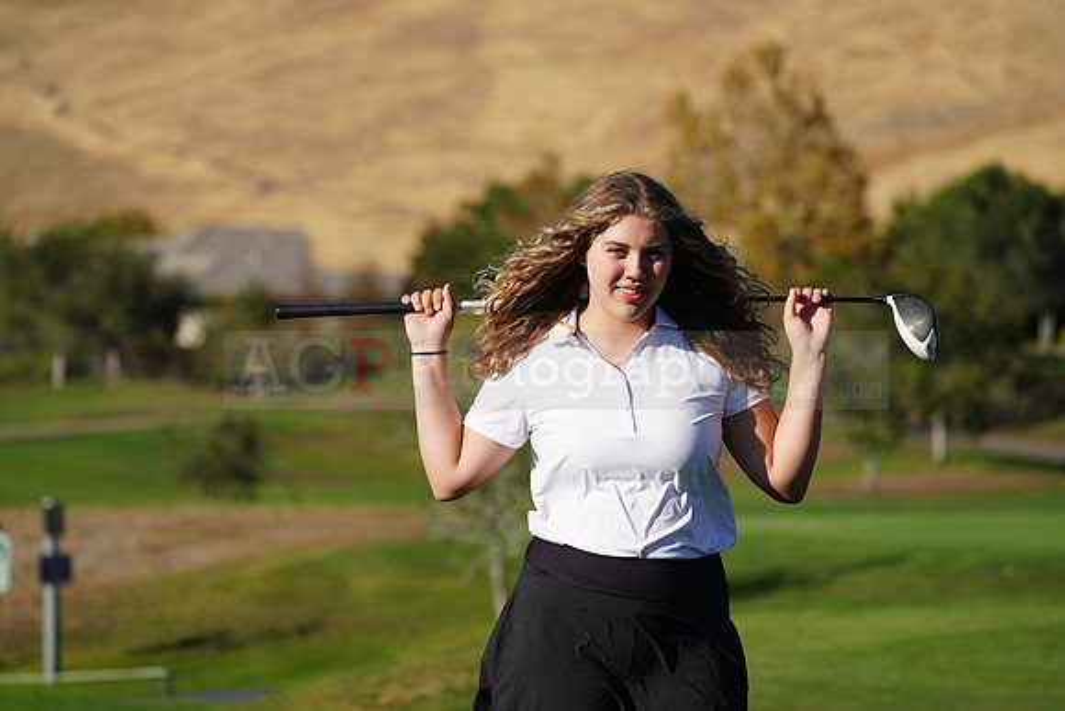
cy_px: 356
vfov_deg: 8.1
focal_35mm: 169
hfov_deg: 12.2
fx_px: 5001
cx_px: 532
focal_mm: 169
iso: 100
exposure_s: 1/640
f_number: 5.6
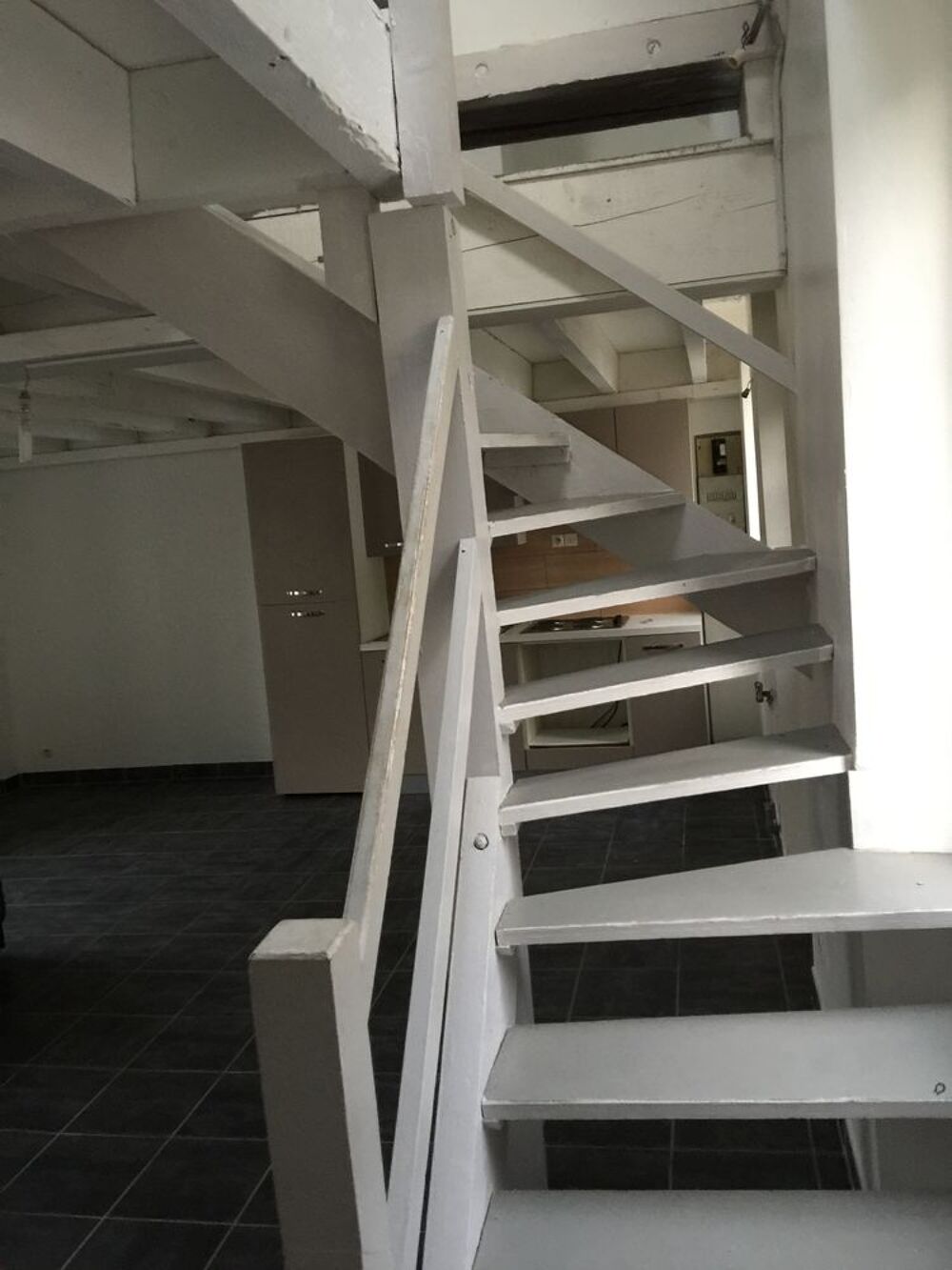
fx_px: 1063
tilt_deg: -7.6
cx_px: 476
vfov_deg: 61.7
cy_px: 635
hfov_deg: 48.2
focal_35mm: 29
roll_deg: +2.6
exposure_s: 1/10
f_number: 2.2
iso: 100
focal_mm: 4.15
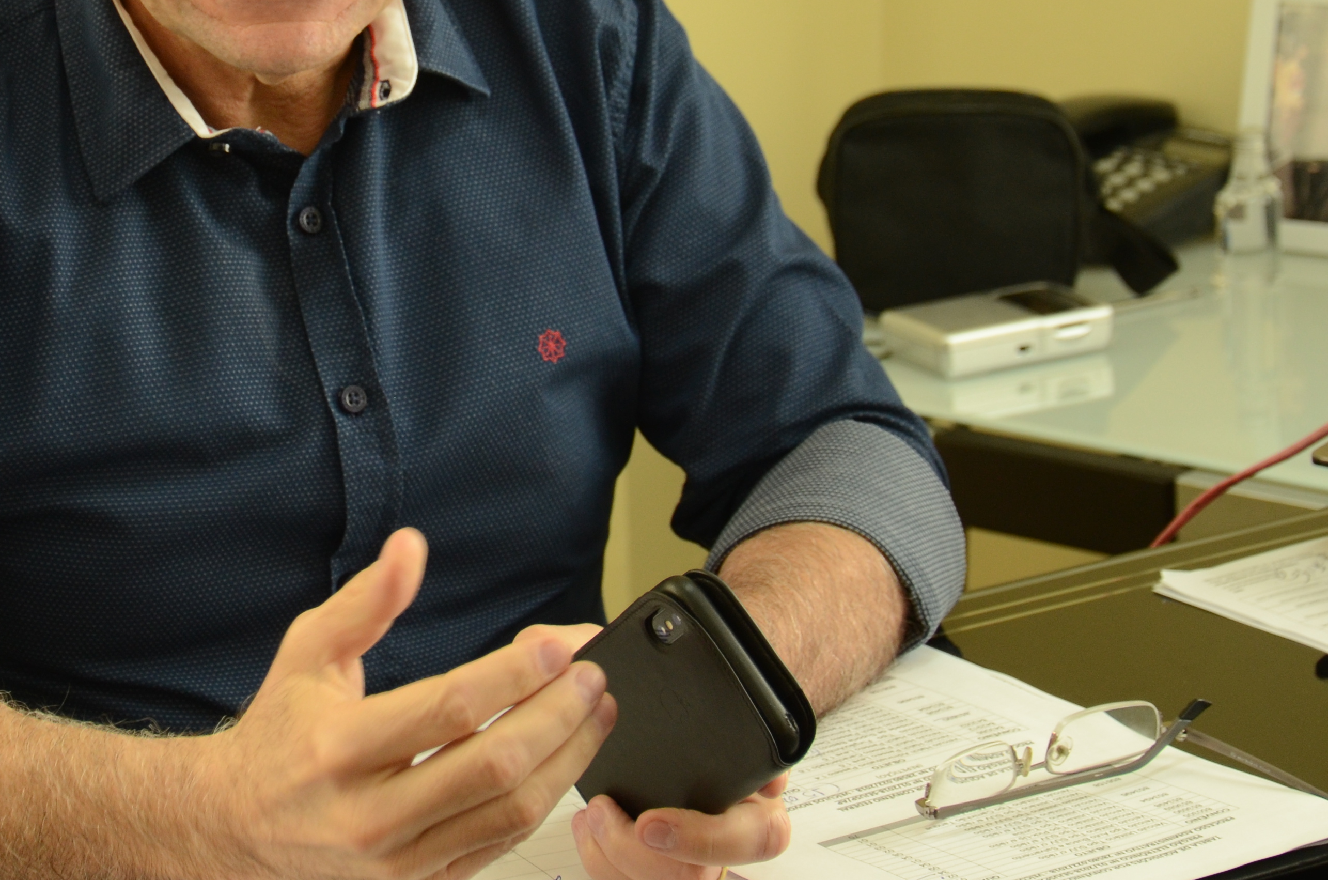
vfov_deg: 9.9
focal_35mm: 138
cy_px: 107
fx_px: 5080
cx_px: 257
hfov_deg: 14.8
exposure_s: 1/80
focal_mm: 48
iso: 500
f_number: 4.8
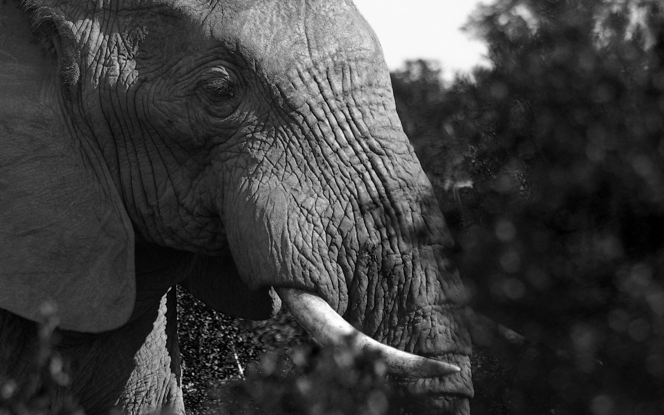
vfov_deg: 3.4
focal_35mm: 391
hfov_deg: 5.4
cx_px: 268
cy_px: 153
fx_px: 7076
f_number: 6.7
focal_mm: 200
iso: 200
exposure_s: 1/350
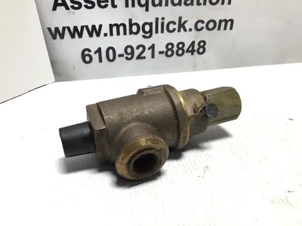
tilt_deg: -28.6
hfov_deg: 58.4
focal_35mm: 31
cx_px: 151
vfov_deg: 45.4
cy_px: 113
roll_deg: -0.7
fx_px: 270
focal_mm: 3.3
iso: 40
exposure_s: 1/120
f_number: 2.4
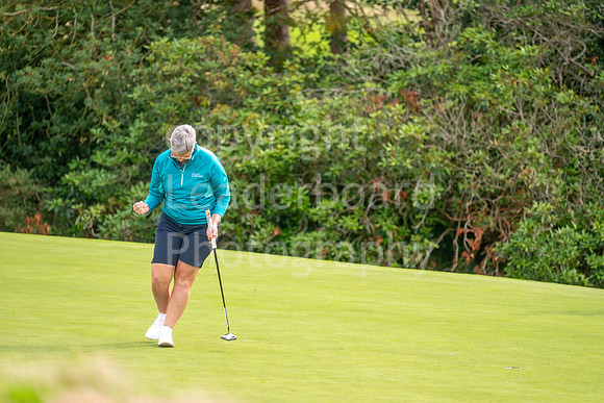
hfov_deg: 6.9
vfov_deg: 4.6
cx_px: 302
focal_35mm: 300
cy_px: 202
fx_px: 5034
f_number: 4
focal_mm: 300
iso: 400
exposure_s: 1/1600
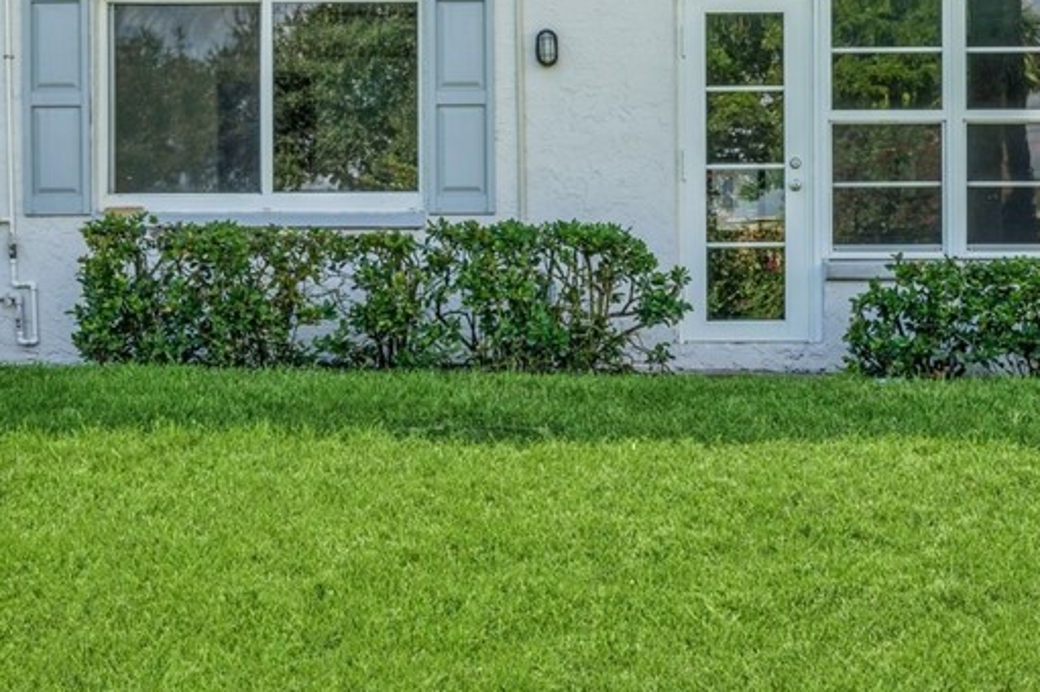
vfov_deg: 19.5
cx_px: 574
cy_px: 40
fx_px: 1963
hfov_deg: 29.7
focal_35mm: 68
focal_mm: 32
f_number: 8
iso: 200
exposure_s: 1/200
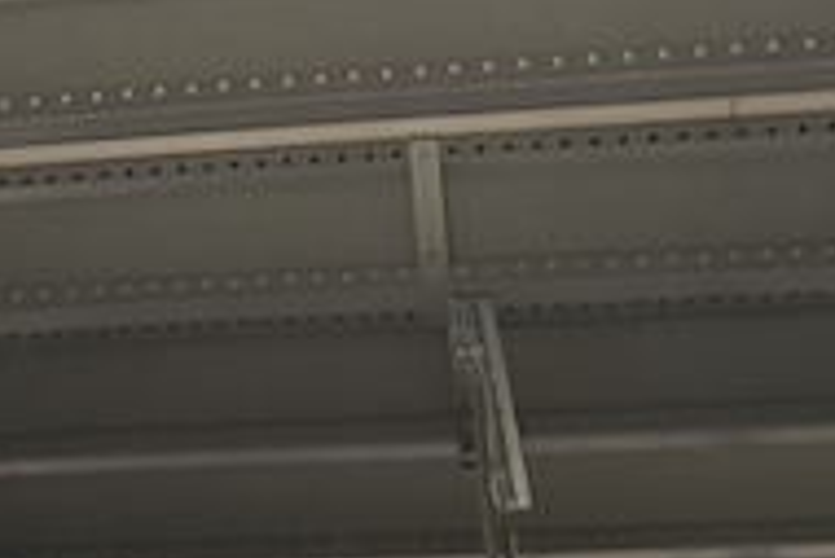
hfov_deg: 23.6
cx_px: 97
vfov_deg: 15.3
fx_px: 1950
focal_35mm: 84
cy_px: -224
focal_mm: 6.76
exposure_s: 1/33
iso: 800
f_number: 1.78
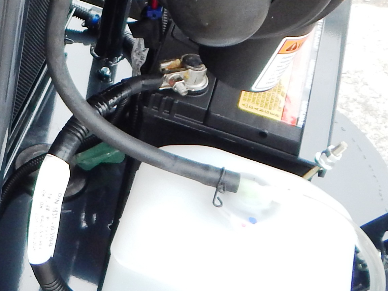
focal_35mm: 88
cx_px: -131
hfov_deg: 20.2
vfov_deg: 16.2
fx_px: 986
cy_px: -38
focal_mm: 4
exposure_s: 1/30
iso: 180
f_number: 3
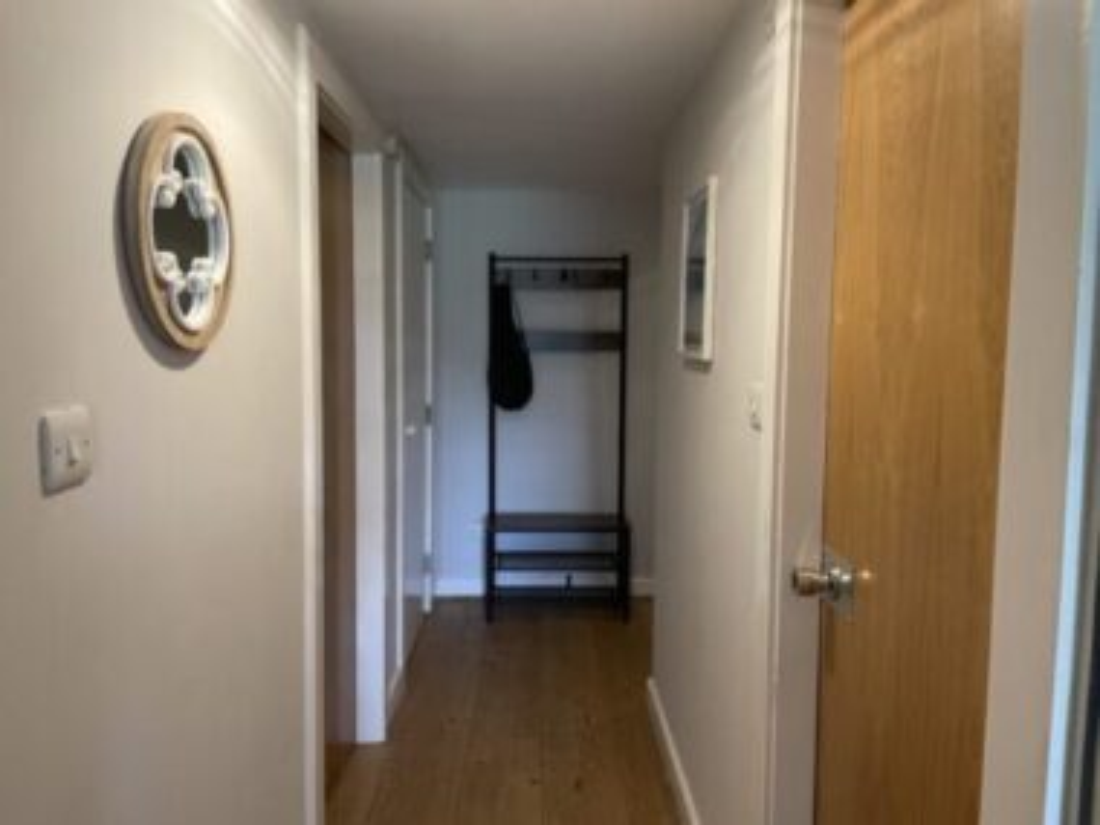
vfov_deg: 53.1
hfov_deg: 67.3
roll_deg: -0.5
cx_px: 550
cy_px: 412
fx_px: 826
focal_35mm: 26
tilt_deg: -3.8
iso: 320
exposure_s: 1/33
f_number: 1.6
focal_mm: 4.2
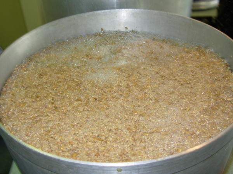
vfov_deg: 37.7
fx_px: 256
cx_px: 116
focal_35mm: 38
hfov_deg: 49.0
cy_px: 87
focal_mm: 6.3
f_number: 2.9
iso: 50
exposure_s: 1/32
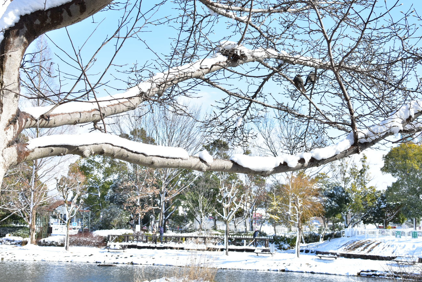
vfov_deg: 20.7
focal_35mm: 66
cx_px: 193
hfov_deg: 30.7
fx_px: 769
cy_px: 108
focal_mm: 35
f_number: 8
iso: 100
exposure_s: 1/125
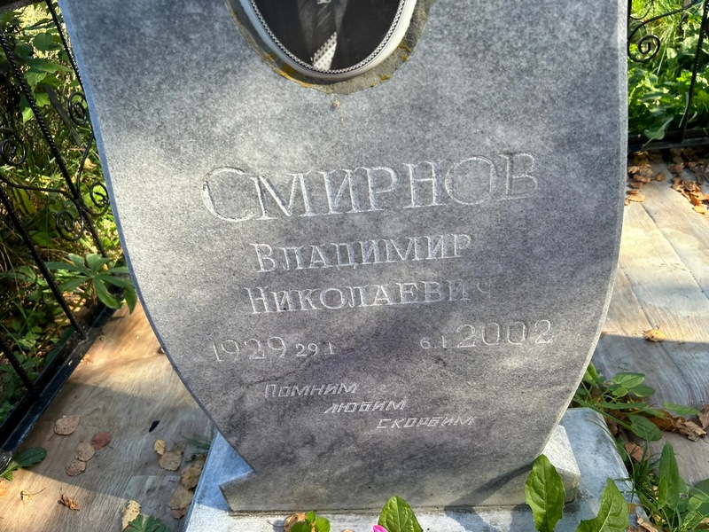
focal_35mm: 26
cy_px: 266
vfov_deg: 53.1
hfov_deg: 67.3
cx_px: 354
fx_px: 533
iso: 50
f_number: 1.5
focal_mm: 5.7
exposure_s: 1/533
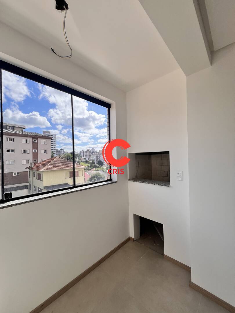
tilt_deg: +0.4
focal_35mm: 13
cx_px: 118
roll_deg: +1.3
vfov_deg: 106.2
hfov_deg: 89.9
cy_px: 156
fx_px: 118
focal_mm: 1.57
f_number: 1.8
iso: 32
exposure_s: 1/419
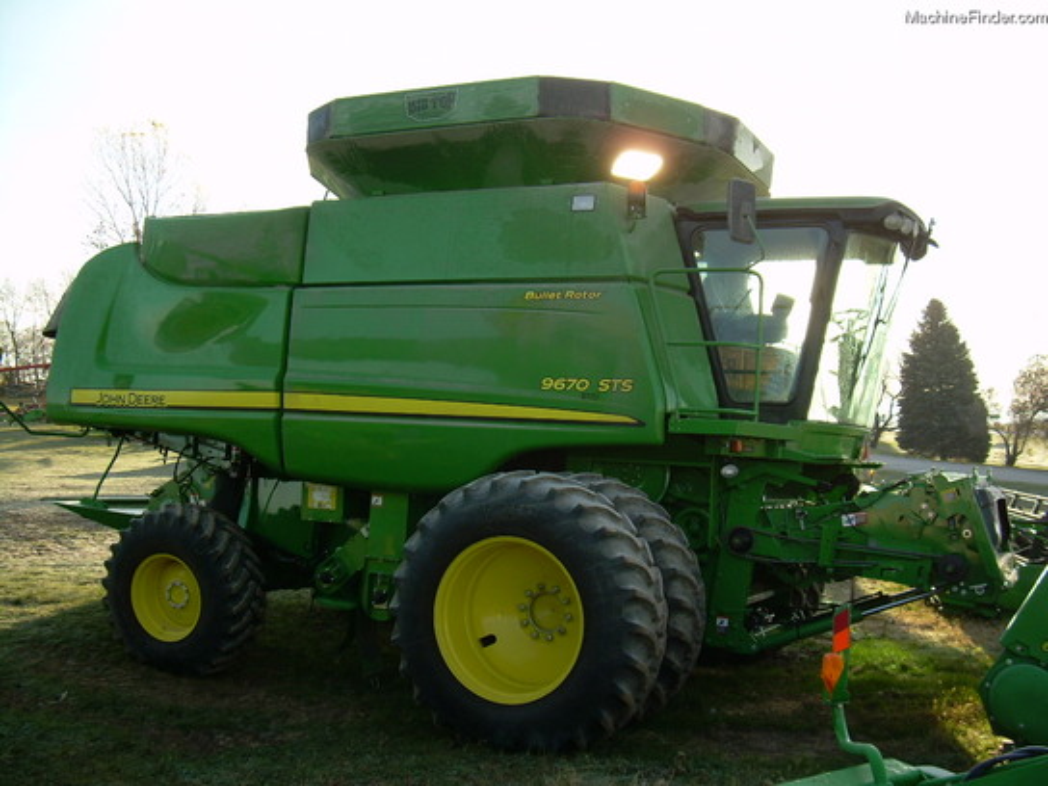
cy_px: 393
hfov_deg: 49.0
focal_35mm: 38
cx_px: 524
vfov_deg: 37.7
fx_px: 1150
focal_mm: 6.3
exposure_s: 1/250
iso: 50
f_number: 2.8
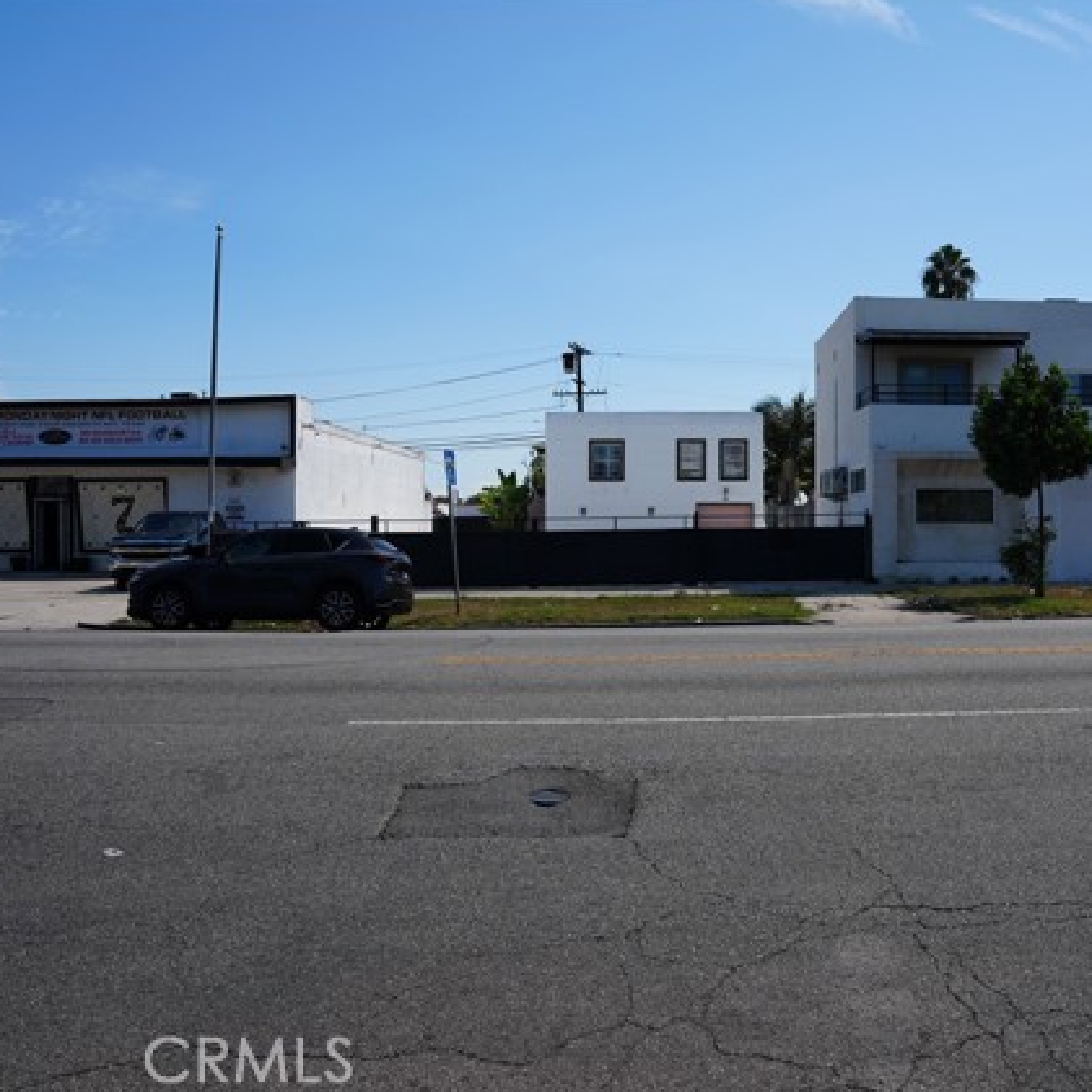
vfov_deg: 52.5
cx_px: 667
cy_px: 543
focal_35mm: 31
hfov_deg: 52.1
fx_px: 1106
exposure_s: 1/800
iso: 100
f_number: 5
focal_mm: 24
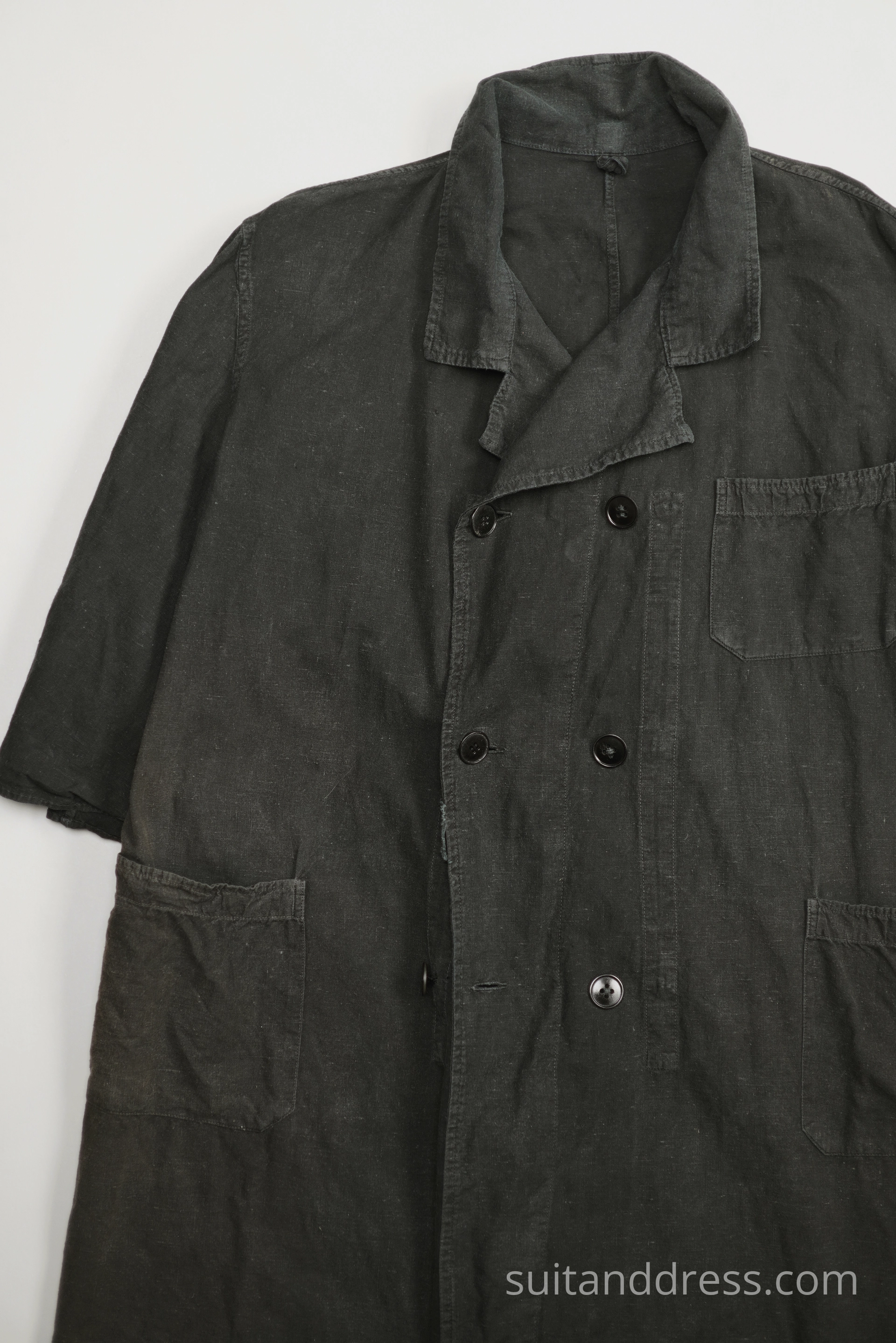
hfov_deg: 28.1
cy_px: 672
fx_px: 1792
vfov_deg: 41.1
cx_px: 448
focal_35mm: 48
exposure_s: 1/60
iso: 200
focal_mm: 32
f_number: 2
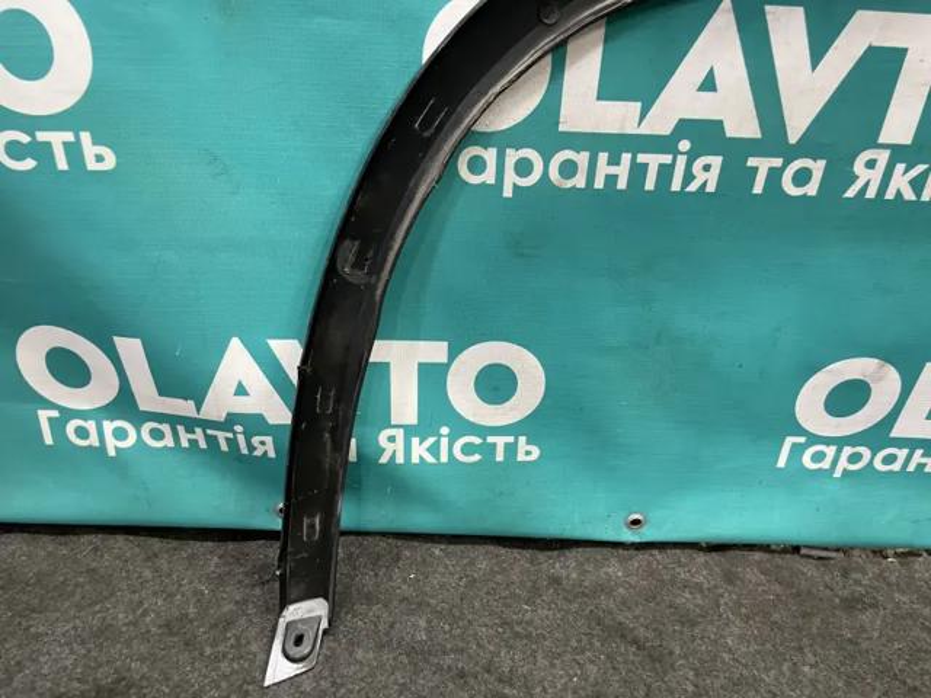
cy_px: 349
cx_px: 466
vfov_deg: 53.1
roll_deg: -2.9
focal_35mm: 26
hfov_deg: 67.3
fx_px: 699
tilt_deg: -31.9
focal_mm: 4.2
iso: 250
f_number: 1.6
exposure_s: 1/50
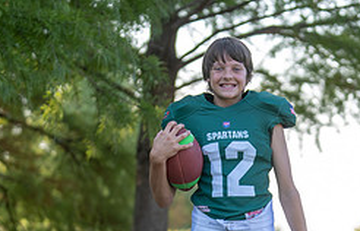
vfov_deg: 7.9
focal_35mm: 169
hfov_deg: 12.3
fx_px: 1671
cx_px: 240
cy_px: 236
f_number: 2.8
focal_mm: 70
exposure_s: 1/320
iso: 125
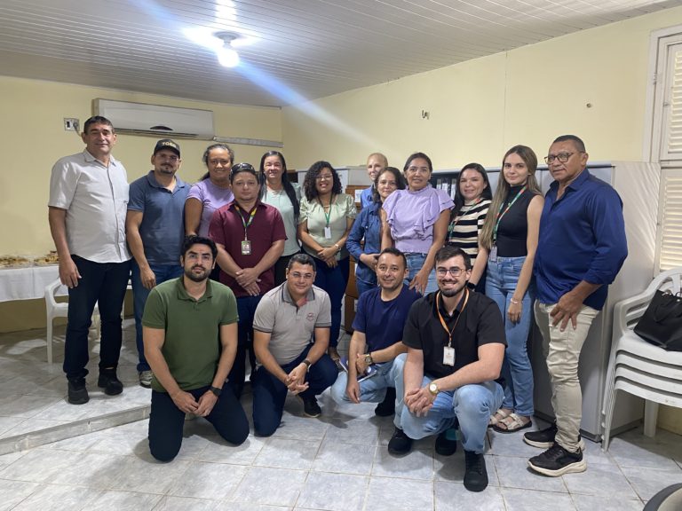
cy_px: 256
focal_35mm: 26
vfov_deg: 53.1
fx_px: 512
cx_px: 341
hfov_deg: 67.3
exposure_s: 1/60
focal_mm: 4.25
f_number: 1.8
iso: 200
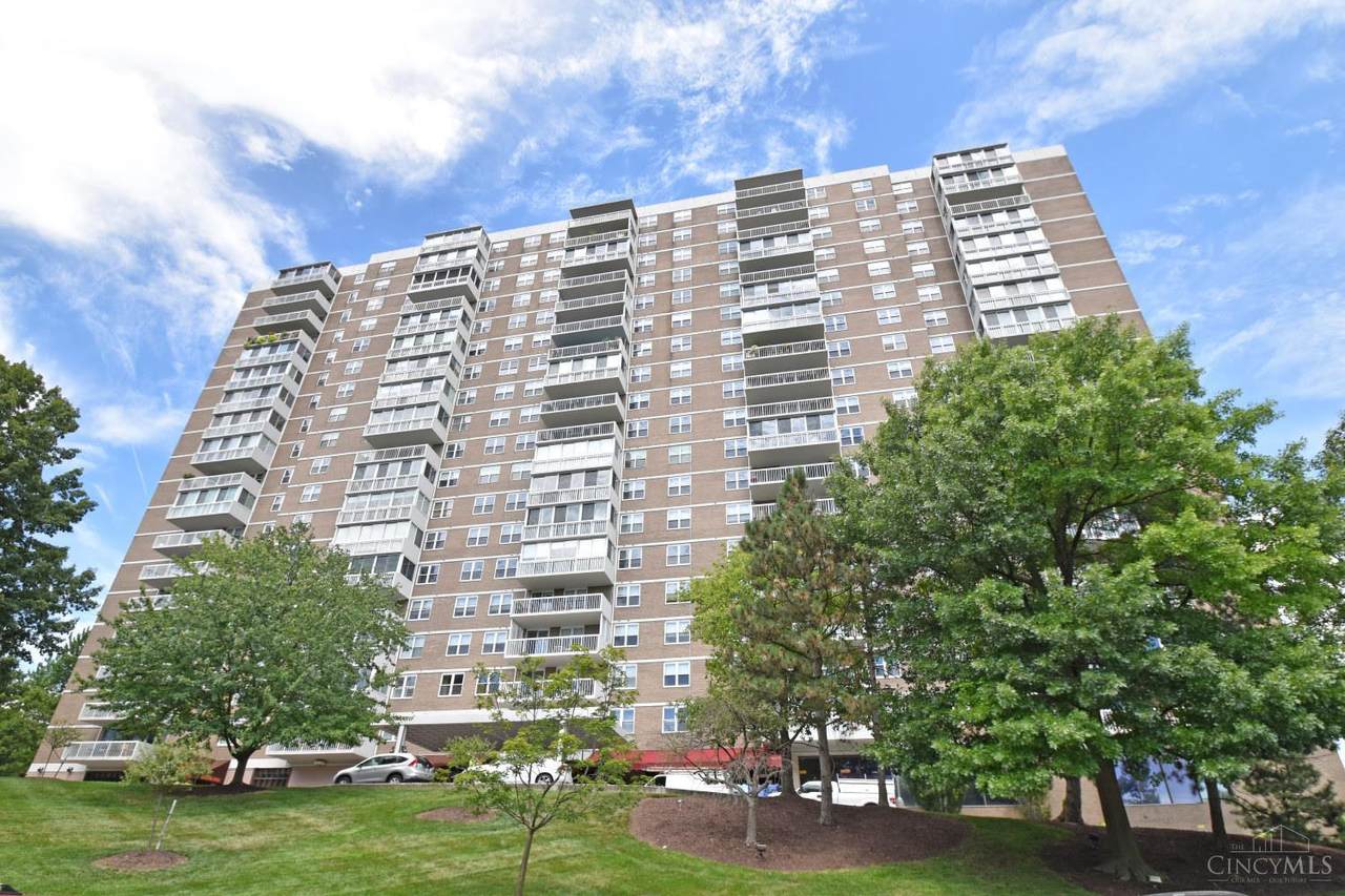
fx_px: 672
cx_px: 672
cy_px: 448
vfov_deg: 67.4
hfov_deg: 90.0
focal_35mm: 18
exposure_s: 1/250
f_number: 8
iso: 200
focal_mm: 12
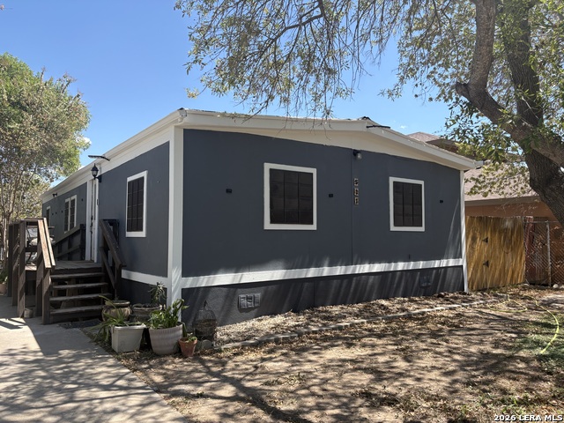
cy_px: 212
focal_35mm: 26
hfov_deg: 67.3
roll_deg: +1.0
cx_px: 282
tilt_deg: +2.8
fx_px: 424
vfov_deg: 53.1
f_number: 1.6
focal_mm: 5.96
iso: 50
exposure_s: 1/1517
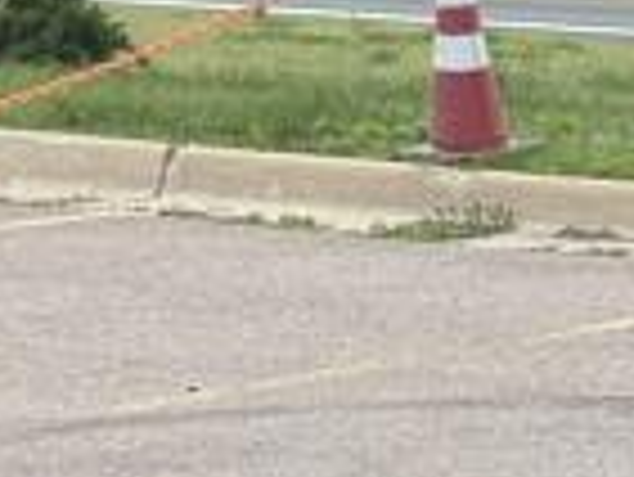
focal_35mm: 272
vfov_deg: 5.5
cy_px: 459
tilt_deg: -9.9
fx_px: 4986
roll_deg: -1.2
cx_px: 1106
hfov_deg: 7.1
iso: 64
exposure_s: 1/1395
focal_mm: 6.76
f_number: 1.78
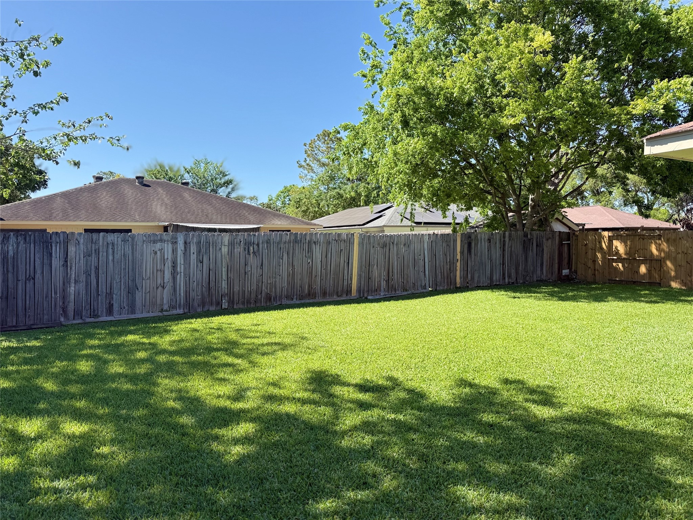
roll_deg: +0.1
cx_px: 346
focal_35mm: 24
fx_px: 480
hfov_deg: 71.6
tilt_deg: -1.1
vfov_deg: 56.8
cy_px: 260
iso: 80
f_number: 1.78
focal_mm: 6.76
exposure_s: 1/2445
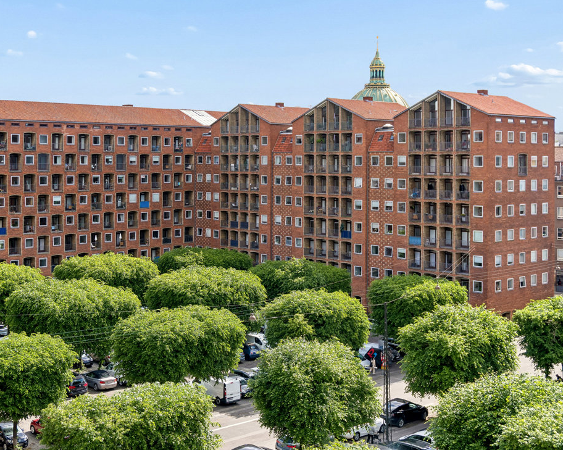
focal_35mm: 48
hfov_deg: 38.7
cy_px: 223
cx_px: 237
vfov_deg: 31.4
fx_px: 800
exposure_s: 1/640
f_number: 4
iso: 100
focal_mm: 28
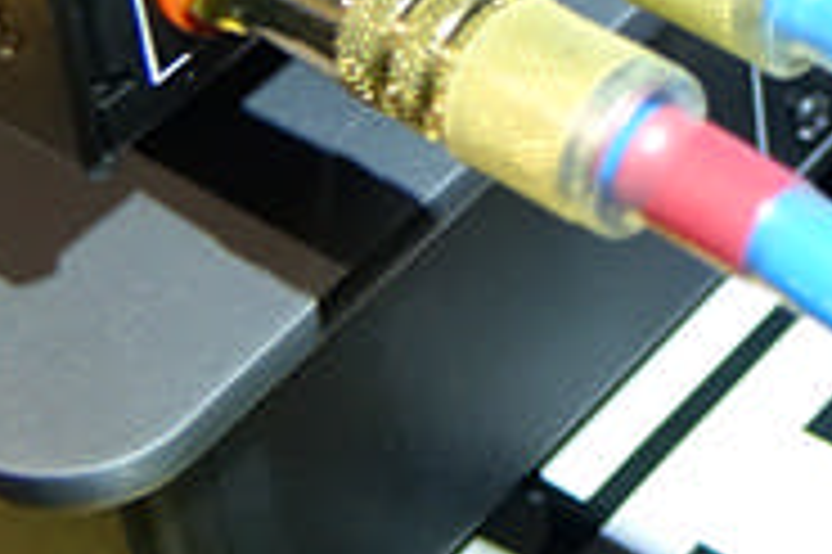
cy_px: -547
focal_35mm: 164
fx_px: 3787
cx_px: 1205
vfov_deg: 8.0
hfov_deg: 12.0
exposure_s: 1/60
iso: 1600
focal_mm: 13.94
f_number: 2.8
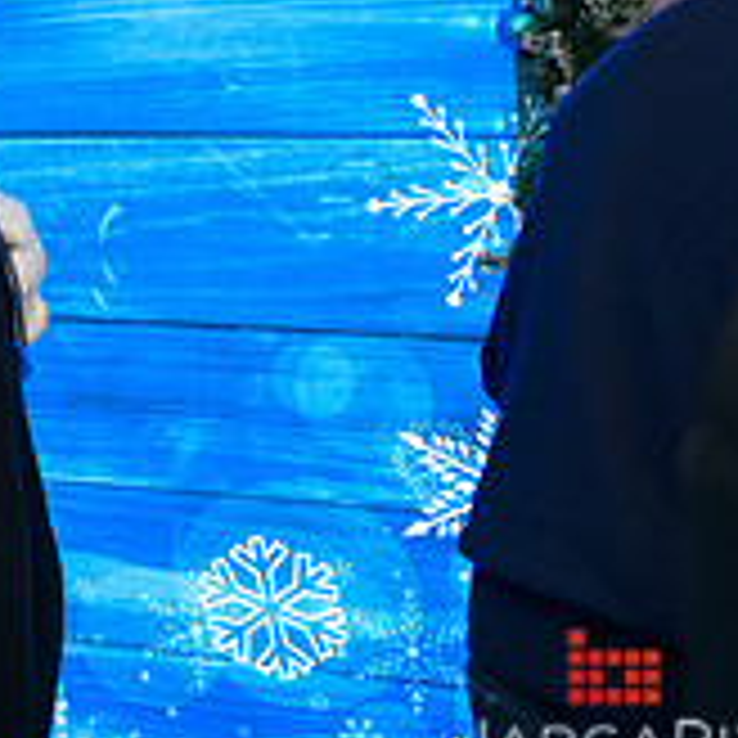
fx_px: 1954
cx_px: -418
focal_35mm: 81
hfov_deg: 18.5
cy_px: -7
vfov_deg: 20.7
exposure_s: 1/125
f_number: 3.2
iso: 400
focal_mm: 27
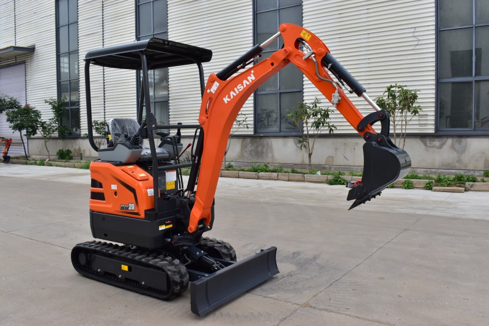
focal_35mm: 32
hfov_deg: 59.5
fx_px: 428
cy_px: 163
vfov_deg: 41.7
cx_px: 244
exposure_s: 1/400
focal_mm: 21
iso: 500
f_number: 10
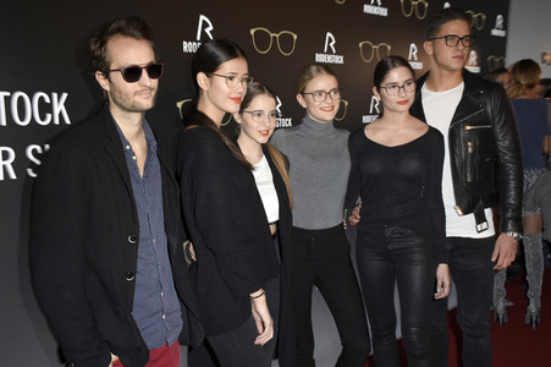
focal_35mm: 39
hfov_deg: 49.6
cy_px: 184
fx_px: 596
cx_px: 276
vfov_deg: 34.2
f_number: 6.3
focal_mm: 26
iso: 500
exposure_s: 1/60
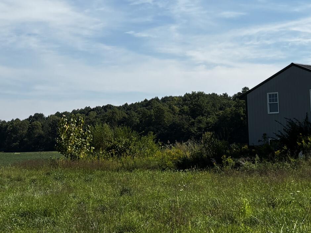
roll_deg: -1.5
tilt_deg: +13.7
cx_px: 110
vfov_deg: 17.3
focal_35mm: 83
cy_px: -9
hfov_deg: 23.5
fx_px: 746
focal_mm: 5.96
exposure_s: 1/4630
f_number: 1.6
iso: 50
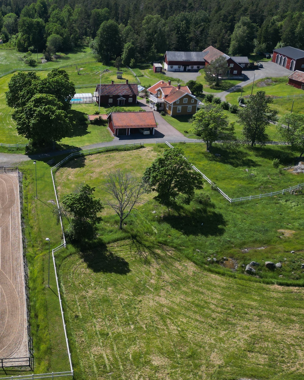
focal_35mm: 41
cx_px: 42
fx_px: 461
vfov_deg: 44.5
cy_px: 148
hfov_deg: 34.8
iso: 150
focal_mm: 6.72
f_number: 1.7
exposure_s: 1/4000
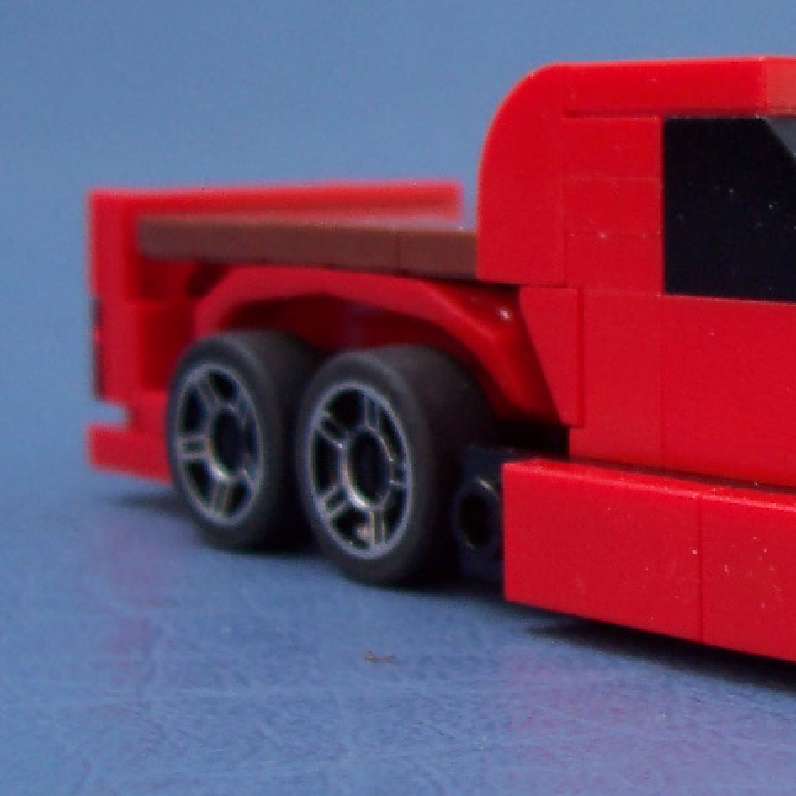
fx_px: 2159
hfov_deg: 20.1
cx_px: 848
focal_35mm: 83
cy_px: 385
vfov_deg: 20.9
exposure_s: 1/500
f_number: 2.8
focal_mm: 5.6
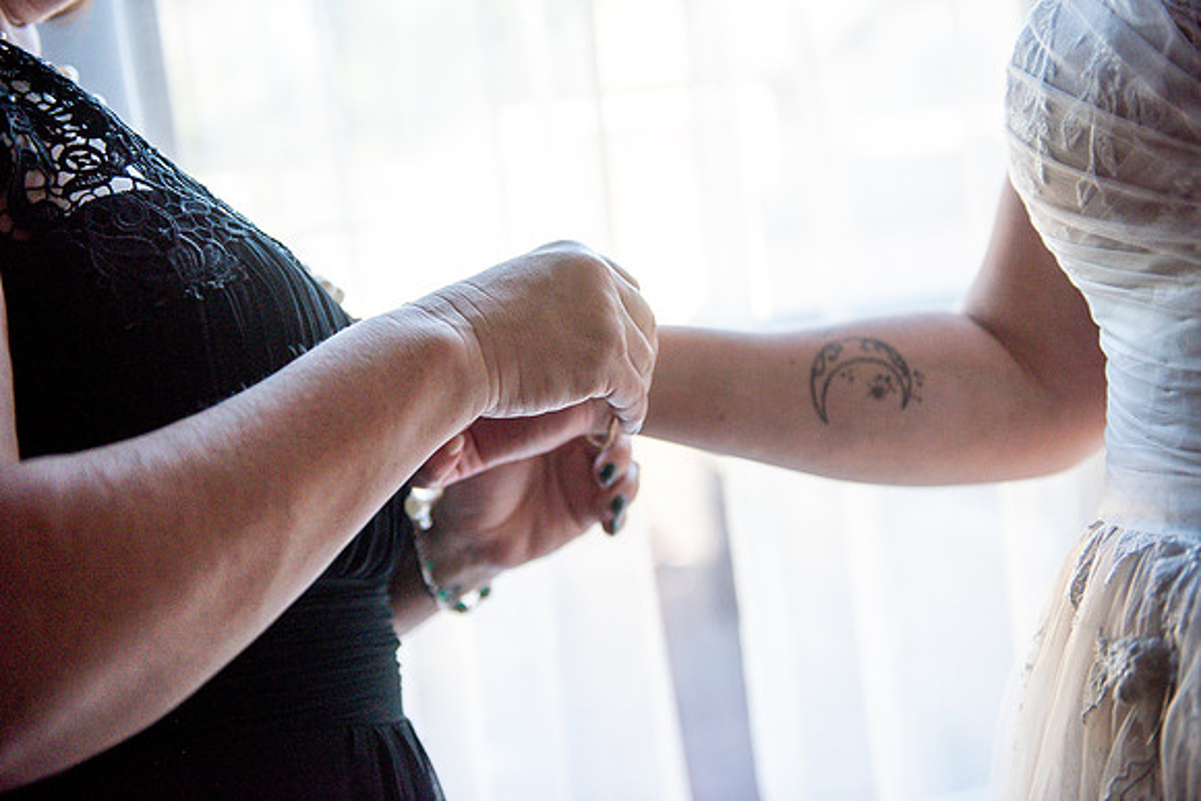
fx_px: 1602
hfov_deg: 41.1
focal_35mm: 48
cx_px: 600
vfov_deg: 28.1
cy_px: 400
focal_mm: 48
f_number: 2.8
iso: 1600
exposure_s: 1/800
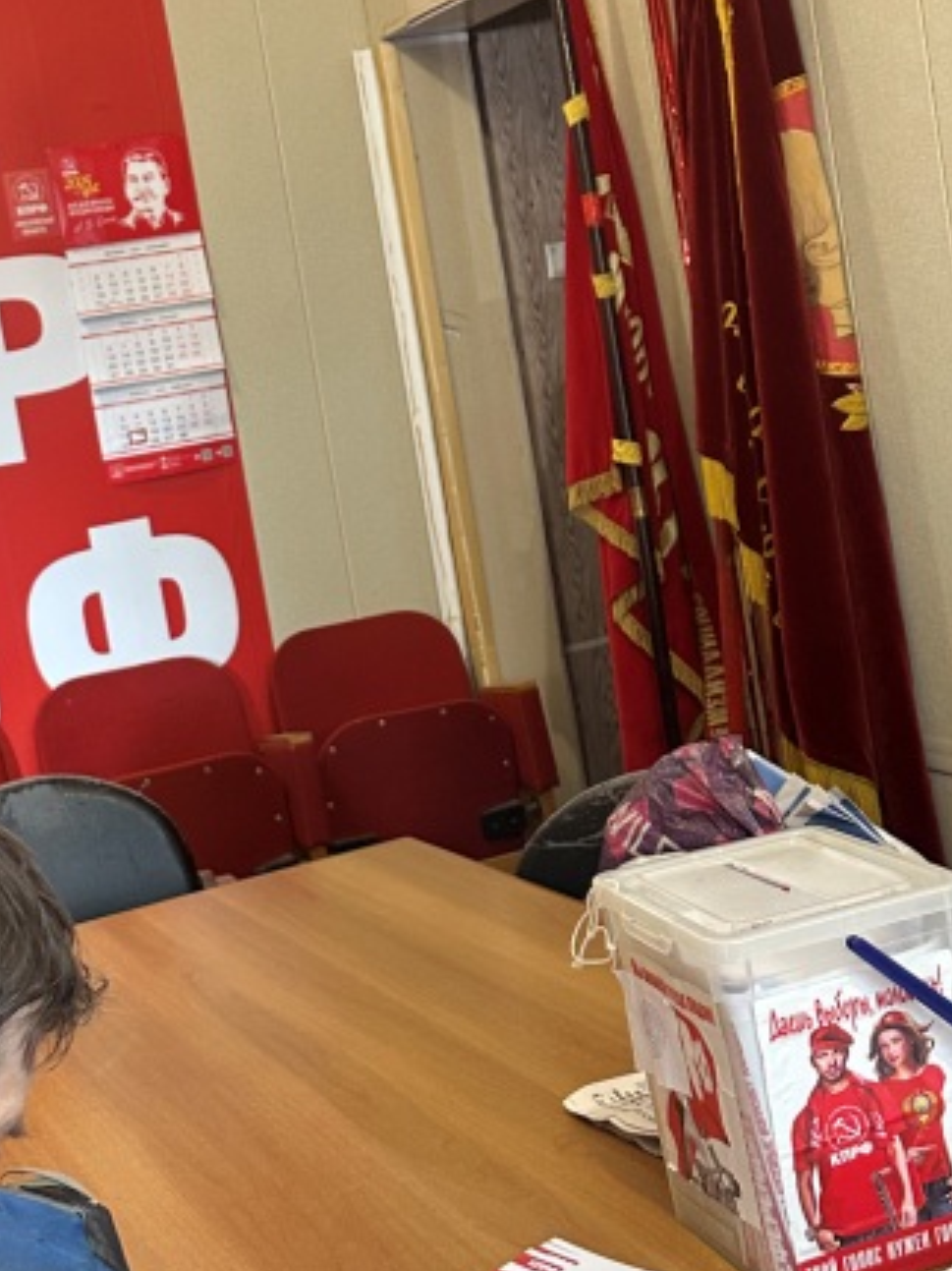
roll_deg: +8.3
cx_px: 365
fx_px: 2091
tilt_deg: -5.8
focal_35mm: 57
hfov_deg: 25.6
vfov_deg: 33.7
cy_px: 534
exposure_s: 1/50
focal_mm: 6.86
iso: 250
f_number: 1.78
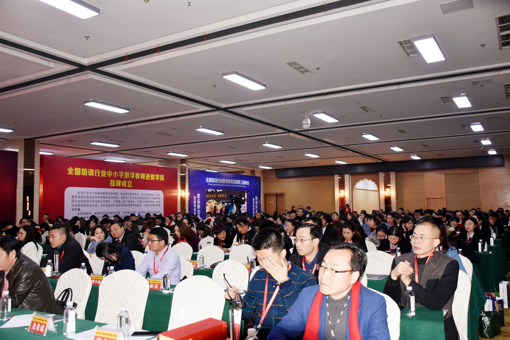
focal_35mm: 33
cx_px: 255
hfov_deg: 57.2
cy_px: 170
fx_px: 467
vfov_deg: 40.0
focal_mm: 22
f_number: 3.5
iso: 800
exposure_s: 1/60
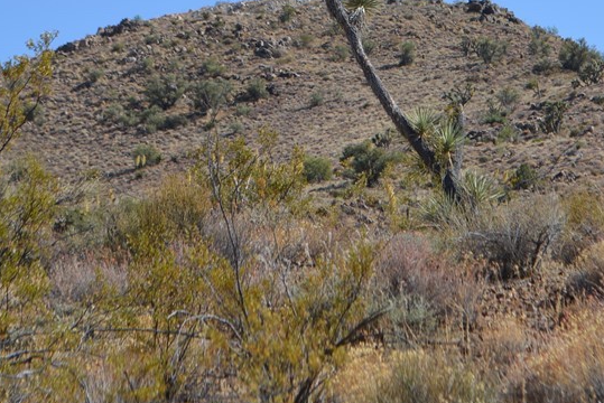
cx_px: 397
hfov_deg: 12.4
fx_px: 2787
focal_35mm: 166
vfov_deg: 8.3
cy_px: 37
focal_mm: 55
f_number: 8
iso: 100
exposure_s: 1/250
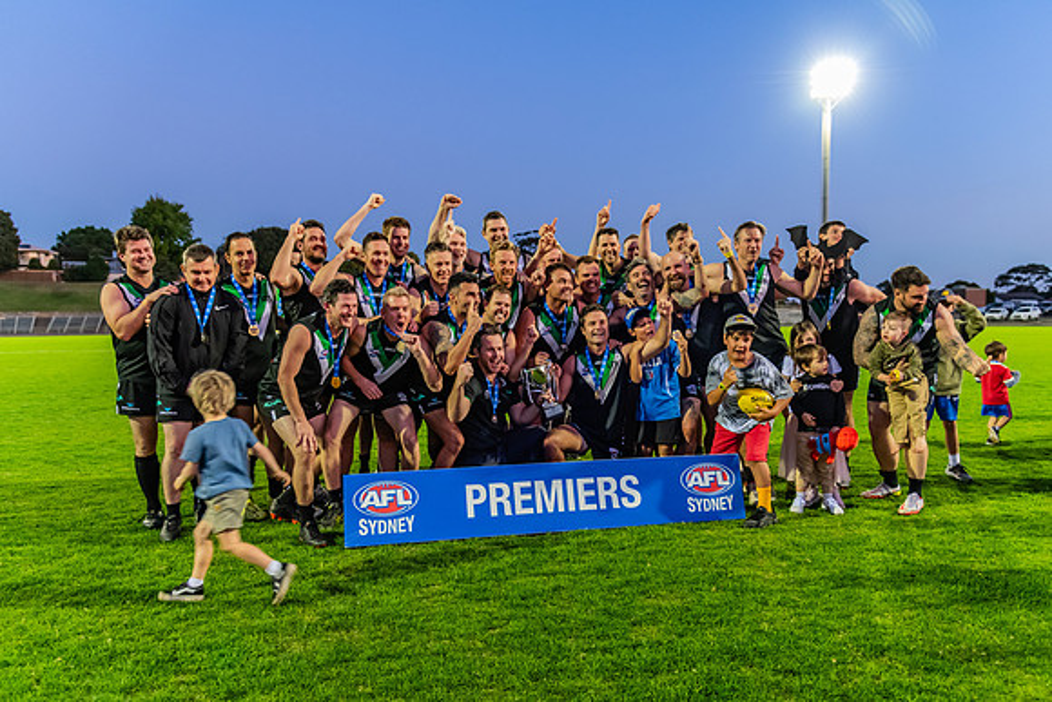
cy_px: 371
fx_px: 753
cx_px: 536
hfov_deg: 69.9
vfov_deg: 50.0
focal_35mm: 26
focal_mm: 24
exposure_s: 1/100
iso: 3600
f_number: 4
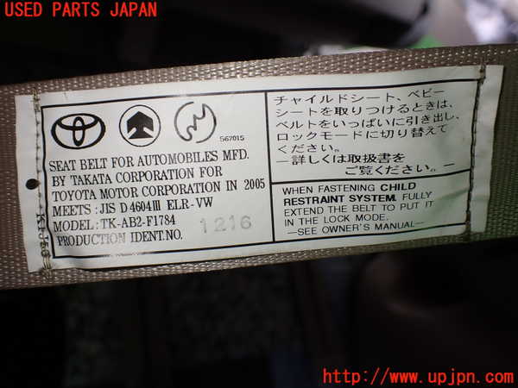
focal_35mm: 30
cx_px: 259
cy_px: 194
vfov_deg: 46.8
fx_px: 449
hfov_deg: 60.0
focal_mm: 5.4
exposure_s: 1/125
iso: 125
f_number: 2.3
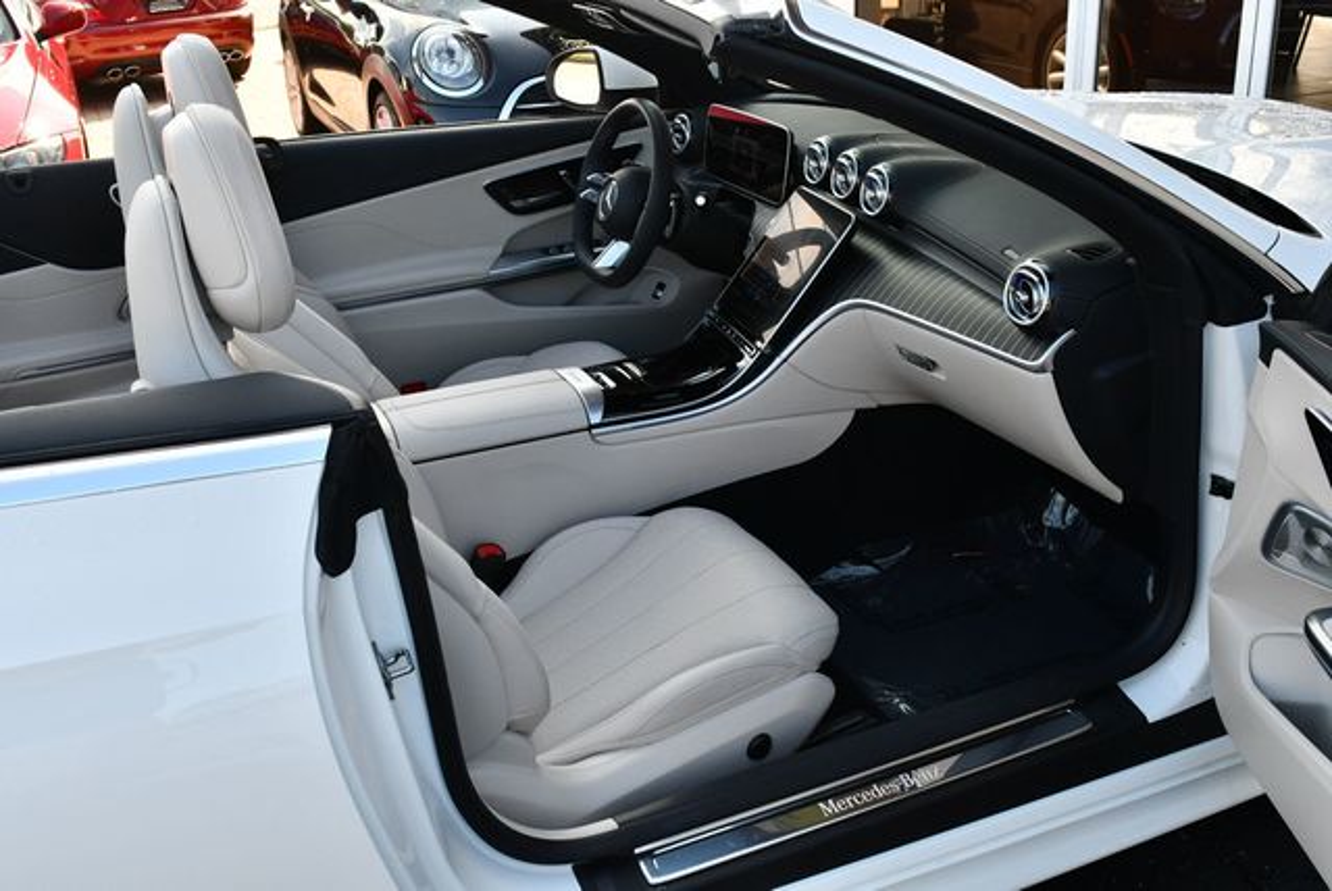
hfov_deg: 53.1
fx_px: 1333
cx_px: 666
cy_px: 446
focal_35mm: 36
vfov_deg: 36.9
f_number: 6.3
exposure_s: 1/250
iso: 200
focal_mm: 18
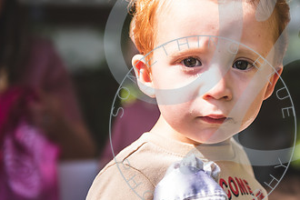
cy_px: 52
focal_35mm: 102
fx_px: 850
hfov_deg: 19.8
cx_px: 248
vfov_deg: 13.4
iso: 200
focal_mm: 58
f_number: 2.8
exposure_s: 1/1600
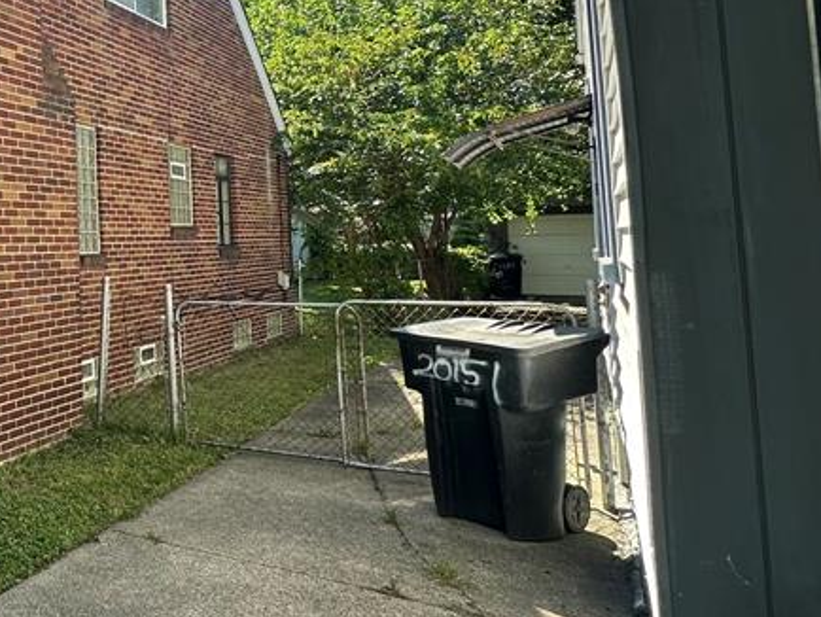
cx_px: -87
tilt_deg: +3.1
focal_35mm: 33
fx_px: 783
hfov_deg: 42.9
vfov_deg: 42.3
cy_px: 197
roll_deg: +0.2
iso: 40
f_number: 2.2
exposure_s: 1/310
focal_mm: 2.22
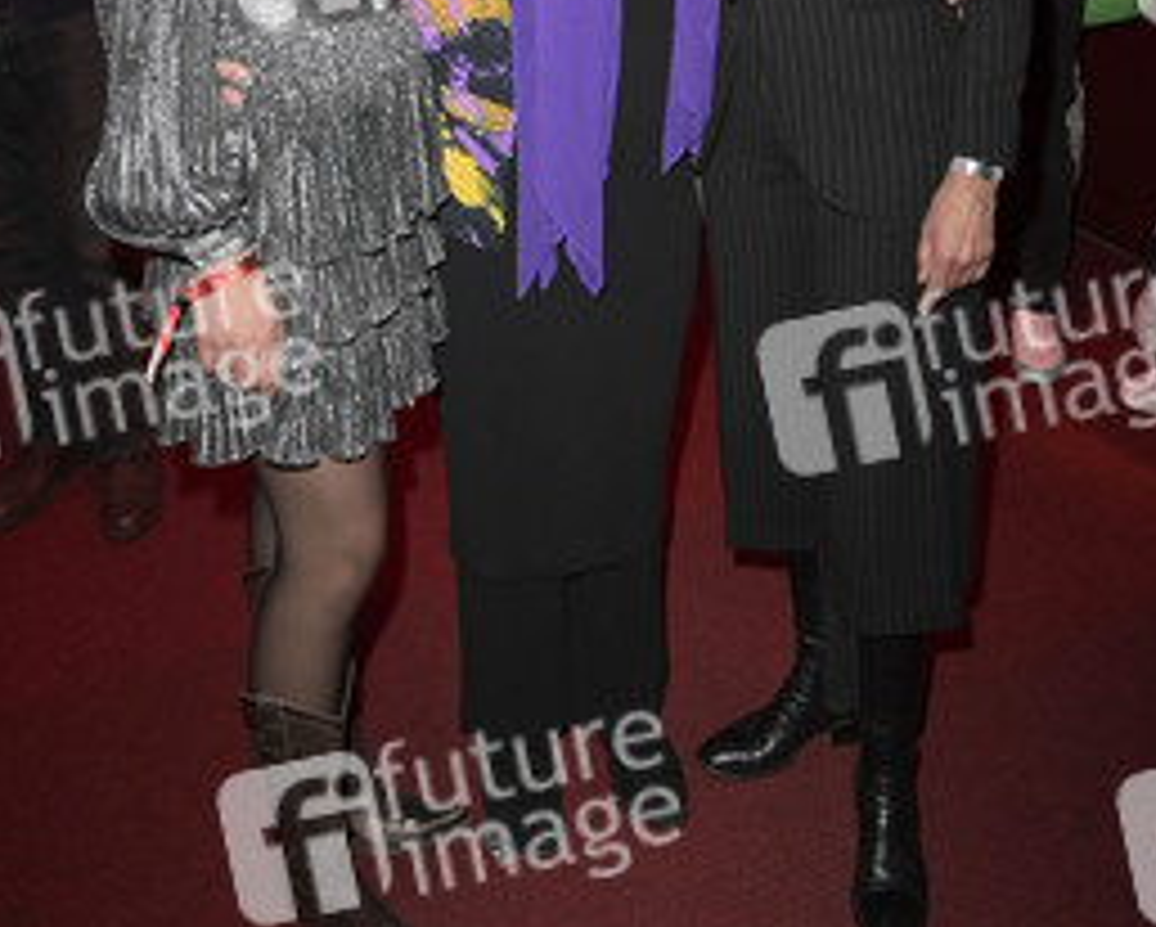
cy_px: 144
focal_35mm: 35
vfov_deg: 40.0
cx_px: 580
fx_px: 1198
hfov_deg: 51.5
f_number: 5.6
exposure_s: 1/80
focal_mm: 24
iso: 3200
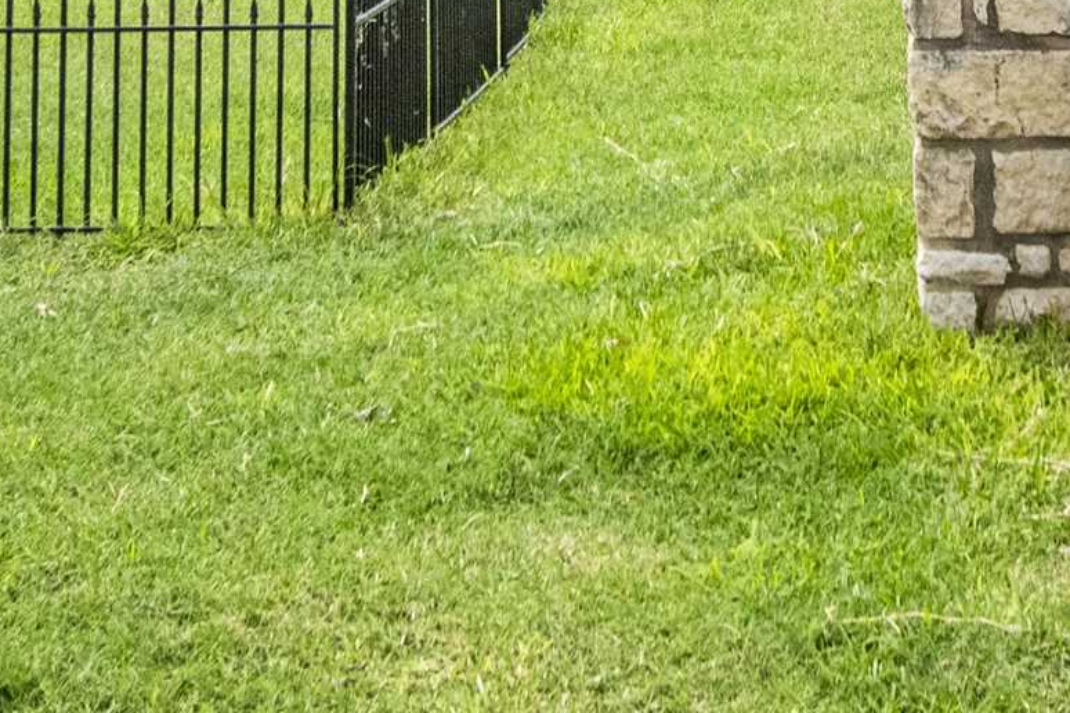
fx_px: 3537
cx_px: 776
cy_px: -547
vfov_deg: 10.8
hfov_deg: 17.1
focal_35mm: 119
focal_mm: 20
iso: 1400
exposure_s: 1/8000
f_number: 5.6
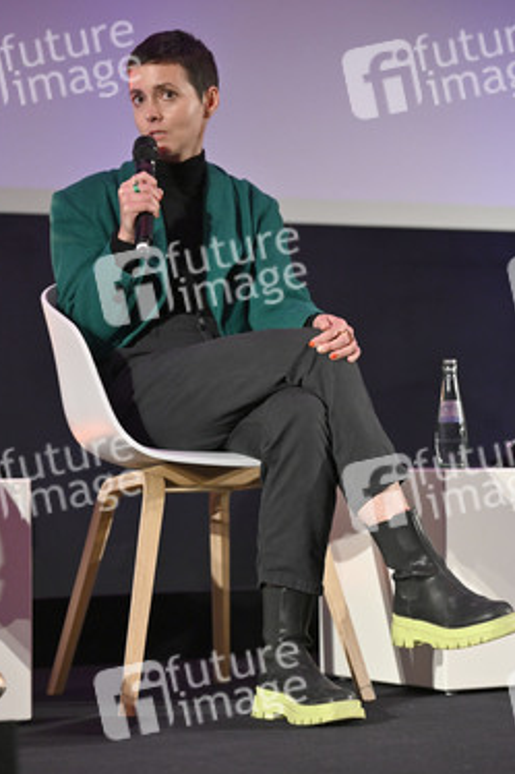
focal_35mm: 107
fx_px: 2298
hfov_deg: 12.8
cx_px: 261
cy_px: 381
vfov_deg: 19.1
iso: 3200
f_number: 2.8
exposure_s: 1/400
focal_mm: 100
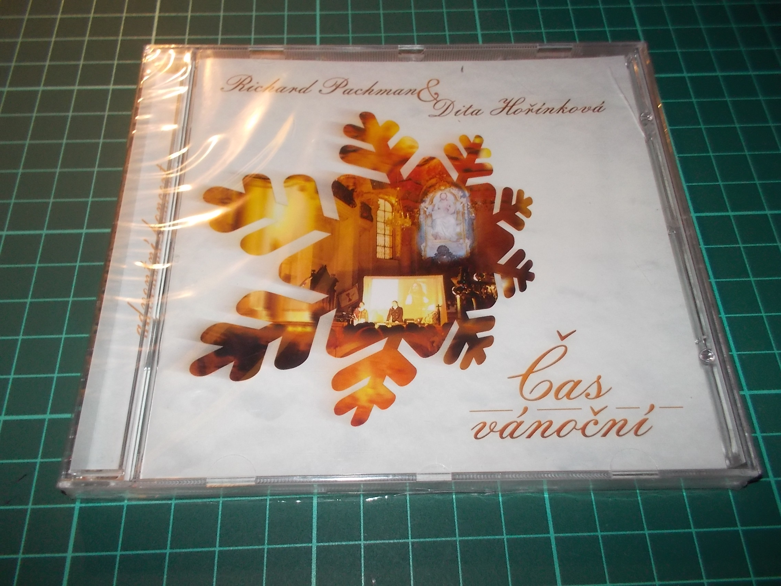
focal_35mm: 29
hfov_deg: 61.7
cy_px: 293
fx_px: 654
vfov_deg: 48.2
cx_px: 390
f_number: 3.3
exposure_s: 1/30
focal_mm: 4.1
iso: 200
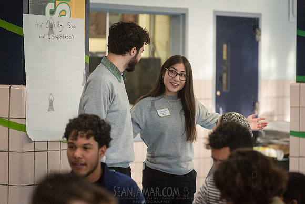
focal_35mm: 197
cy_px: 92
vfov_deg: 7.0
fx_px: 1670
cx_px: 130
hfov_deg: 10.4
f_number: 4.5
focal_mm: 170
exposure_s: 1/200
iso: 2500
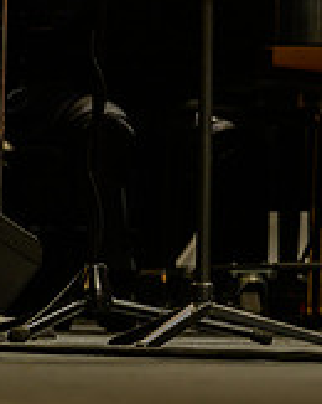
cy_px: -107
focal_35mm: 264
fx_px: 3151
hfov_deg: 5.8
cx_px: 338
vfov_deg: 7.3
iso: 8000
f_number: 5.6
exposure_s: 1/200
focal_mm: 102
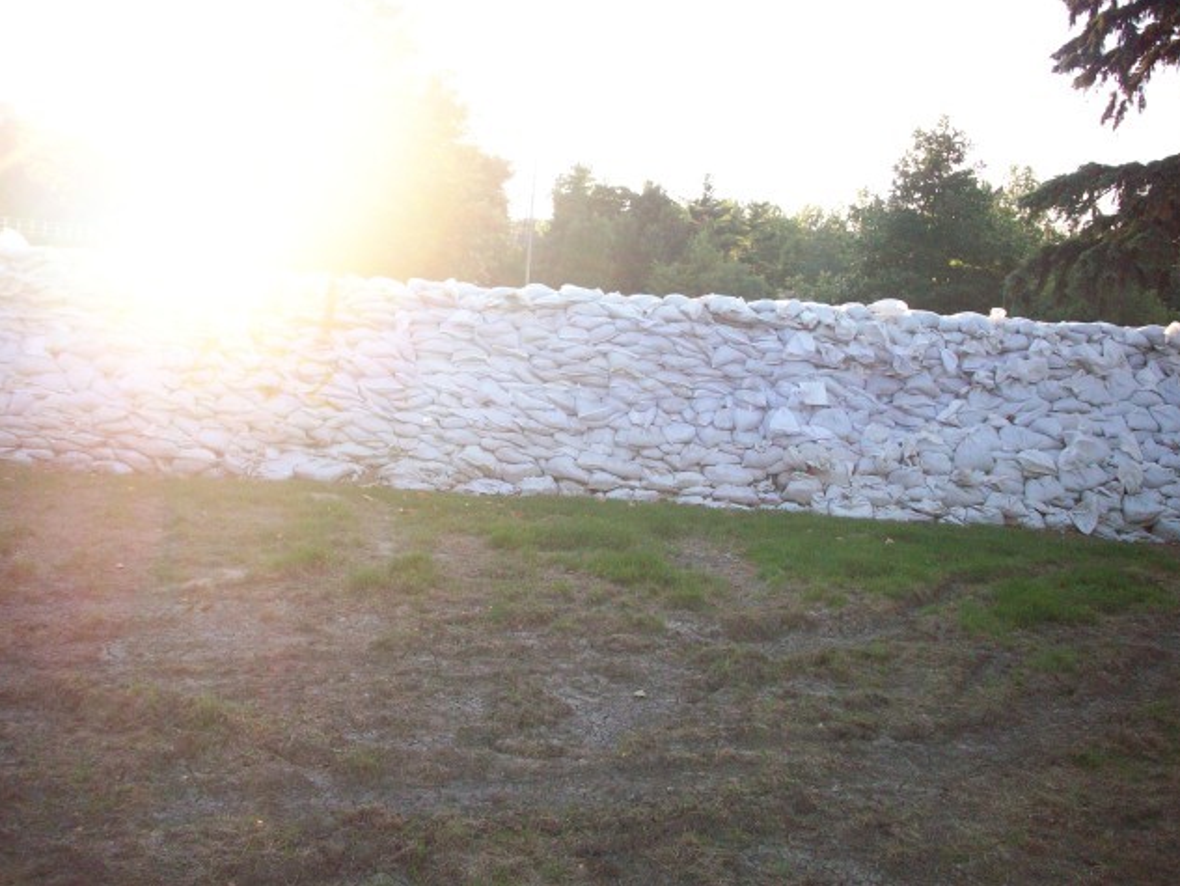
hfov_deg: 49.0
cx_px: 591
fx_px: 1296
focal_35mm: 38
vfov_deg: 37.7
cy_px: 435
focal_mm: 6.2
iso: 200
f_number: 2.8
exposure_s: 1/383
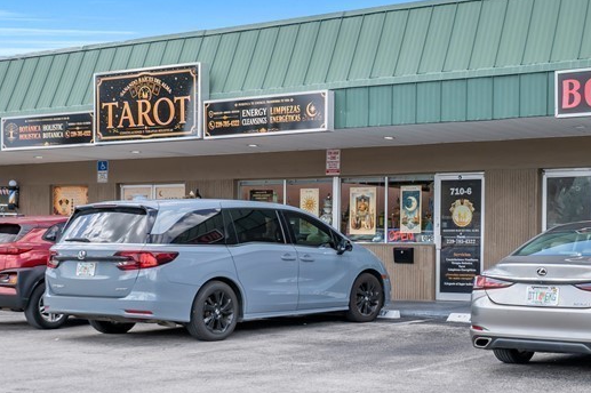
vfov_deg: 21.5
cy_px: 244
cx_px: 434
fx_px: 1034
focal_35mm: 63
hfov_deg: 31.4
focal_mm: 20
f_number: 6.3
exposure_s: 1/160
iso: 100
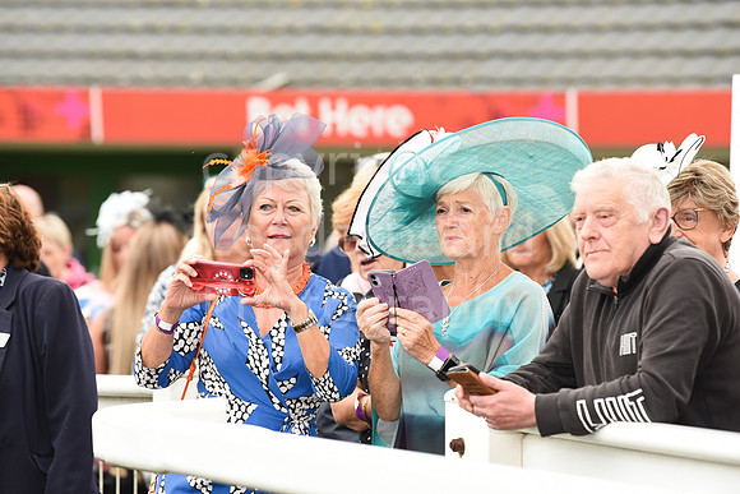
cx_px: 370
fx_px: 4112
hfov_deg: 10.3
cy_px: 247
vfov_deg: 6.9
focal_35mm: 200
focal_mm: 200
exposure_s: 1/500
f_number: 4.5
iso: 640
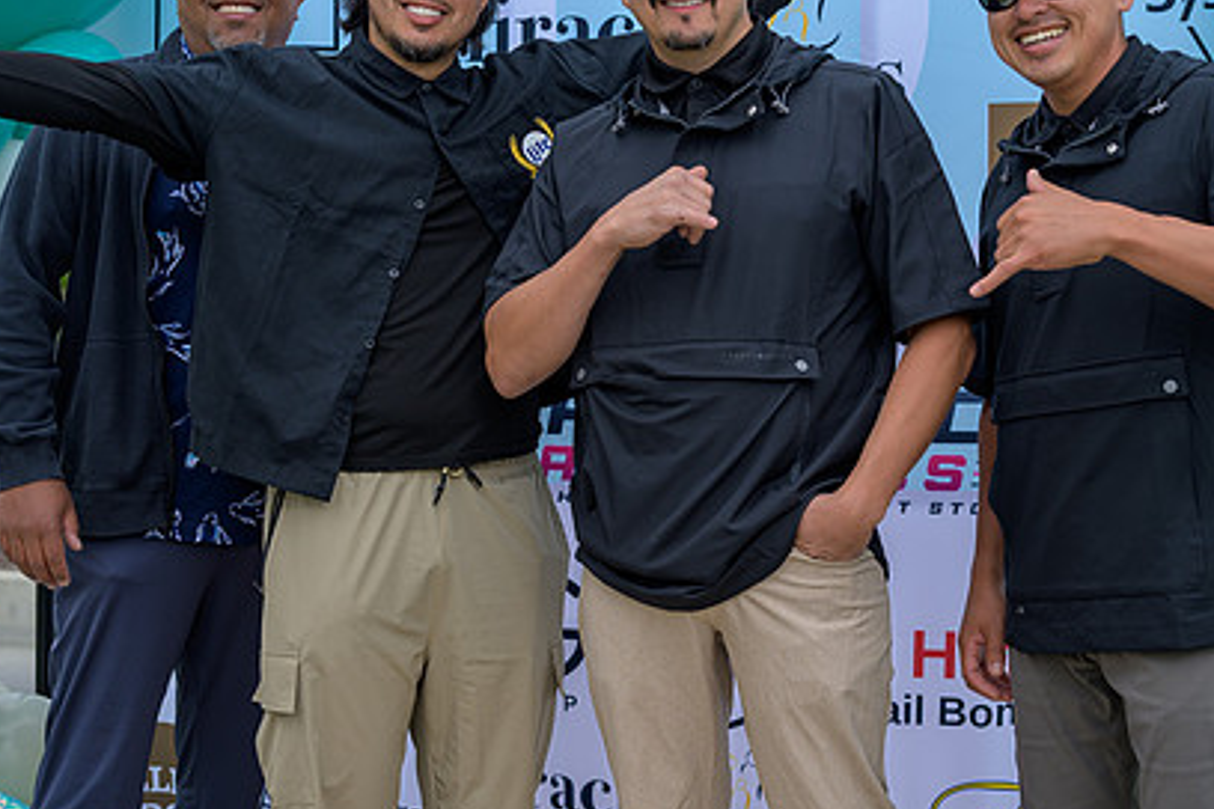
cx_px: 649
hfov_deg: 31.4
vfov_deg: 21.2
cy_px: 305
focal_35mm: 64
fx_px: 2158
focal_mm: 45
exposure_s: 1/200
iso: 125
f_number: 4
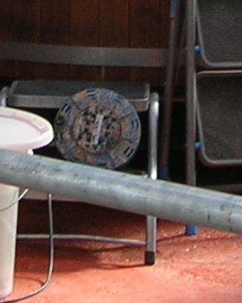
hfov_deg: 6.9
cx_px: 149
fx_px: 2013
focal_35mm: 225
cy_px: -136
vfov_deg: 8.4
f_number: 2.9
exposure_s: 1/41.2
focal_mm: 5.7
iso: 50
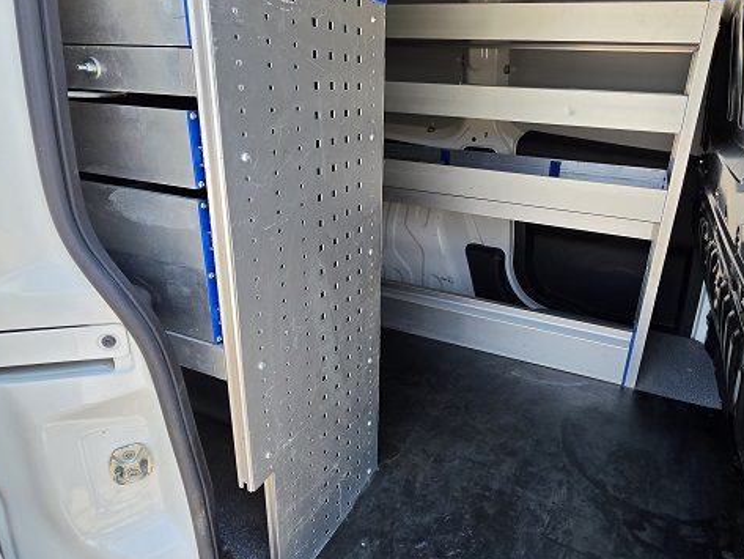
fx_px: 473
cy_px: 280
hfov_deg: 75.7
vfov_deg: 61.1
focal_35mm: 22
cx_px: 437
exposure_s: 1/249
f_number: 1.9
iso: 32
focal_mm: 2.2
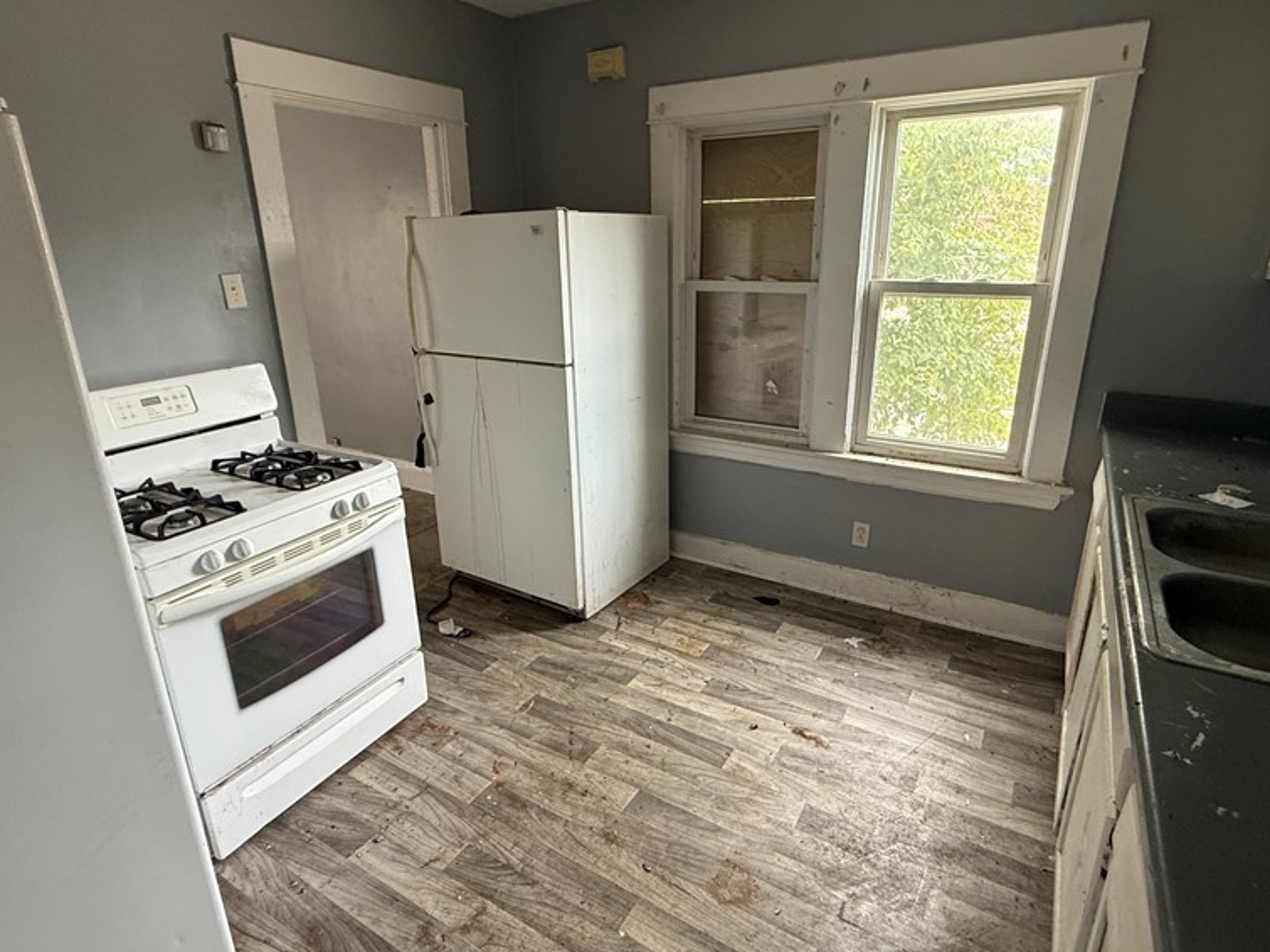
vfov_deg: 68.7
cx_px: 641
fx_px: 697
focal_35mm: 19
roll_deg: -0.3
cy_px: 461
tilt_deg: -17.8
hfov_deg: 84.7
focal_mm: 2.22
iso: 250
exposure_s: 1/99
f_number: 2.2
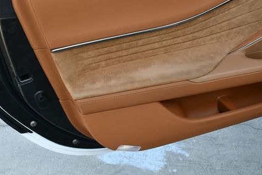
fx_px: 401
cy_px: 54
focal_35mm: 55
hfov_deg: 35.6
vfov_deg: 24.5
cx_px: 188
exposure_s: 1/250
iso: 280
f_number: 5.6
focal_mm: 18
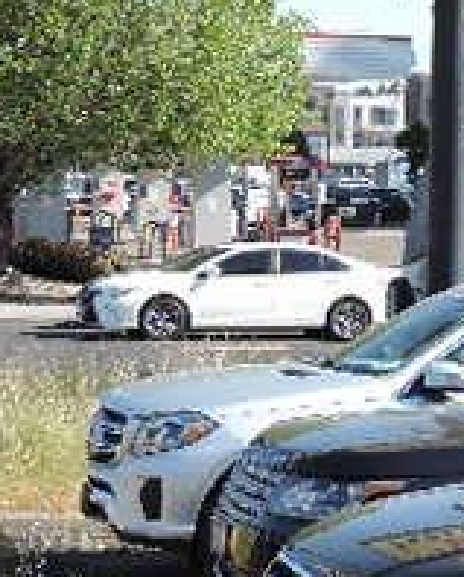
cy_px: 219
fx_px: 2158
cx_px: 878
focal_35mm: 126
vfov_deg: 15.2
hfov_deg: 11.3
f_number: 3.3
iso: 80
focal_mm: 7.1
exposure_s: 1/400
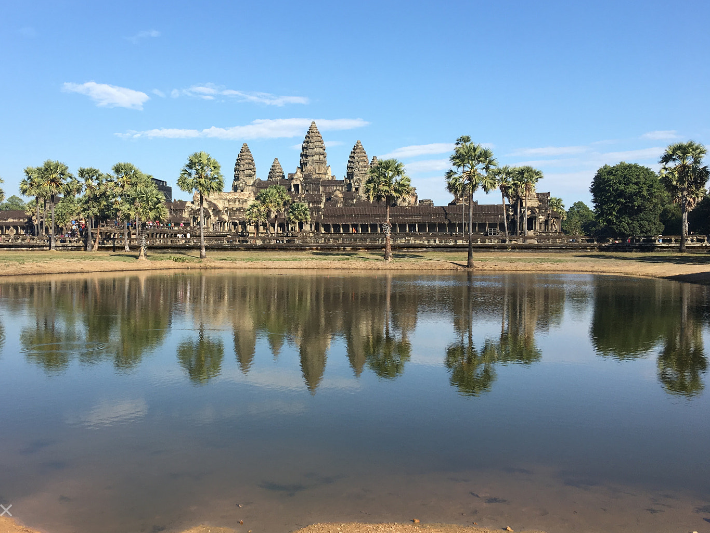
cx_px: 299
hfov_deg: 53.7
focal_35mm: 34
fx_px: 697
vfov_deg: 41.8
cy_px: 272
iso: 25
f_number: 2.2
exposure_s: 1/1012
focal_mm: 4.15
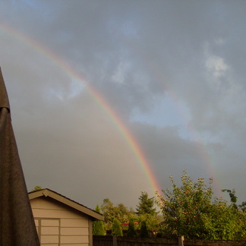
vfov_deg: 40.0
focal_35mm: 42
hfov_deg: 40.0
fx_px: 338
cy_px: 123
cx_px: 123
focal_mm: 5.8
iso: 80
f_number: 7.1
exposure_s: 1/90
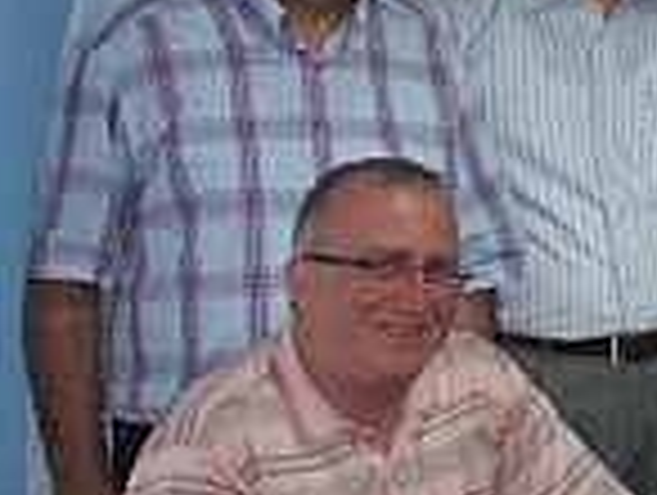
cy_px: 86
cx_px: 1431
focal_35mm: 162
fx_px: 3080
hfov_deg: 10.8
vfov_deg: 9.2
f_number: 3.5
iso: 160
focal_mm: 7.7
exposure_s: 1/40
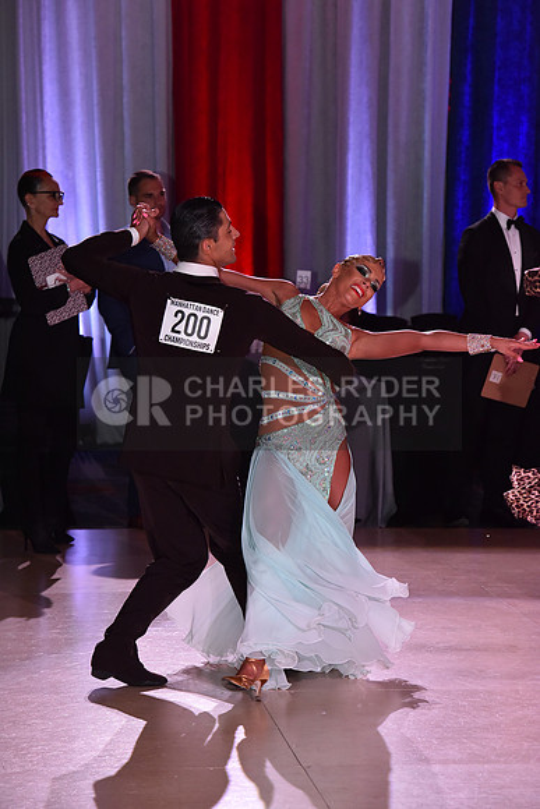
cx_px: 270
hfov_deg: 10.2
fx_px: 3035
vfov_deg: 15.2
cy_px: 404
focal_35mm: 135
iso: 2500
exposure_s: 1/320
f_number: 6.3
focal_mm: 135
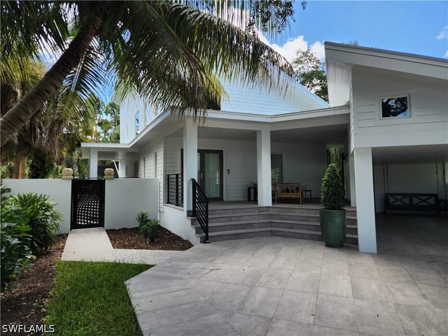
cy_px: 168
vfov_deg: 58.9
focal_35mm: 23
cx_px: 224
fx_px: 298
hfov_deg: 73.9
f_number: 1.8
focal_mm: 5.4
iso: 20
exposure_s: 1/355
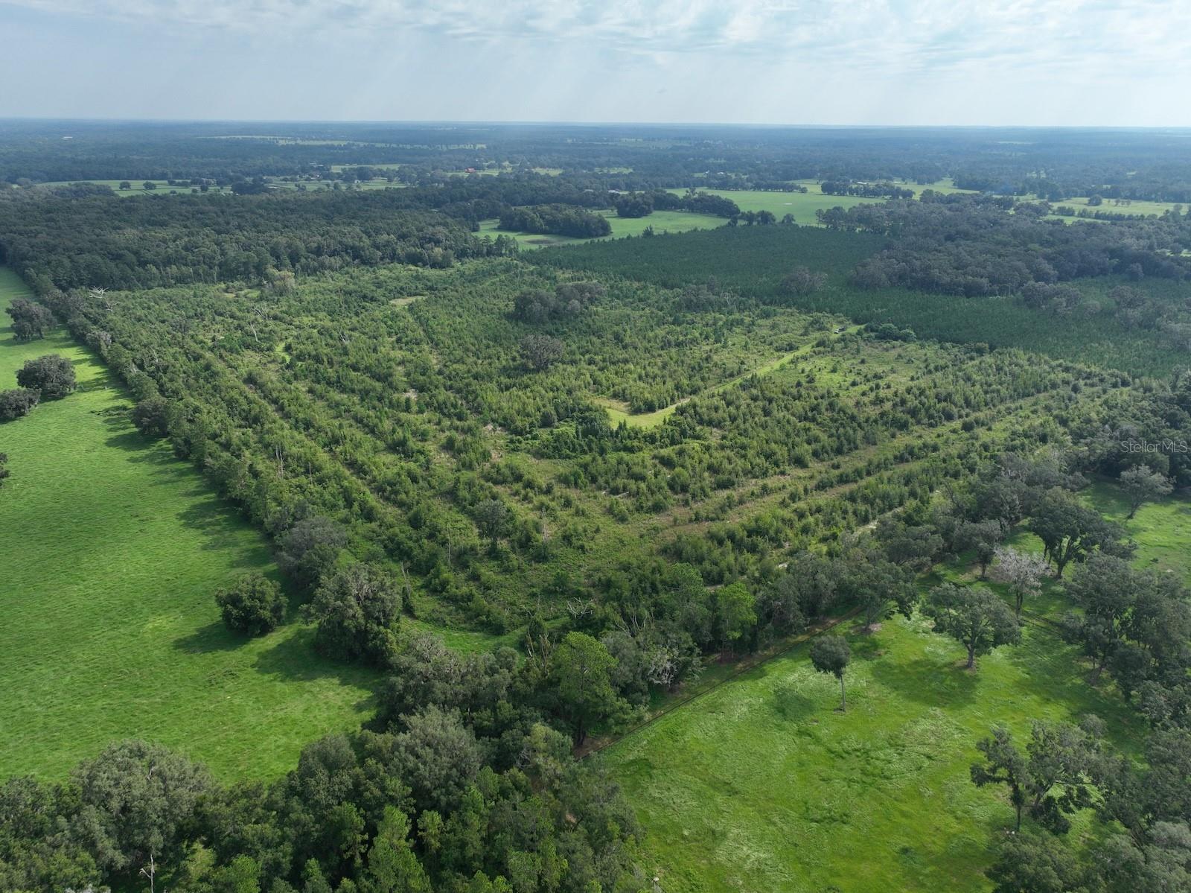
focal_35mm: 24
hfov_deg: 71.6
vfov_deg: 56.8
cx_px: 596
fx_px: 825
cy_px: 446
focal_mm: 12.29
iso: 120
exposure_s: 1/2000
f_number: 2.8
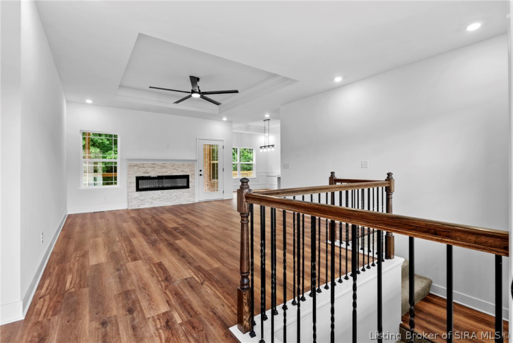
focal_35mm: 16
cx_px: 256
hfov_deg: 96.7
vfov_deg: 73.8
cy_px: 172
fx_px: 228
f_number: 11
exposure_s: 1/3
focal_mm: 16
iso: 400
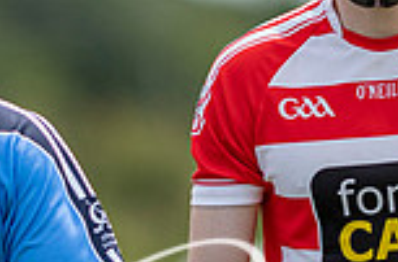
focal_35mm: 1914
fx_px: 21095
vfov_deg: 0.7
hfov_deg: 1.1
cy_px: 168
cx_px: 347
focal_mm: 300
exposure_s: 1/1600
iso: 100
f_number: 2.8
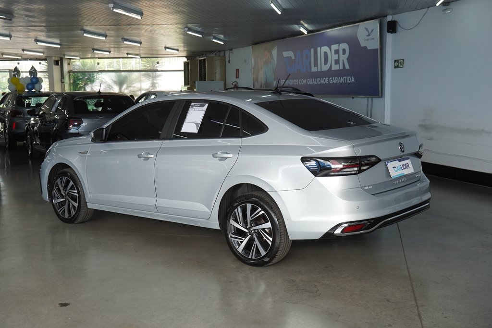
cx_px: 246
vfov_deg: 31.9
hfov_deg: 46.4
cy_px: 164
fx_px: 574
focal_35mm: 42
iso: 200
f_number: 4.5
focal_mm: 28
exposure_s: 1/125
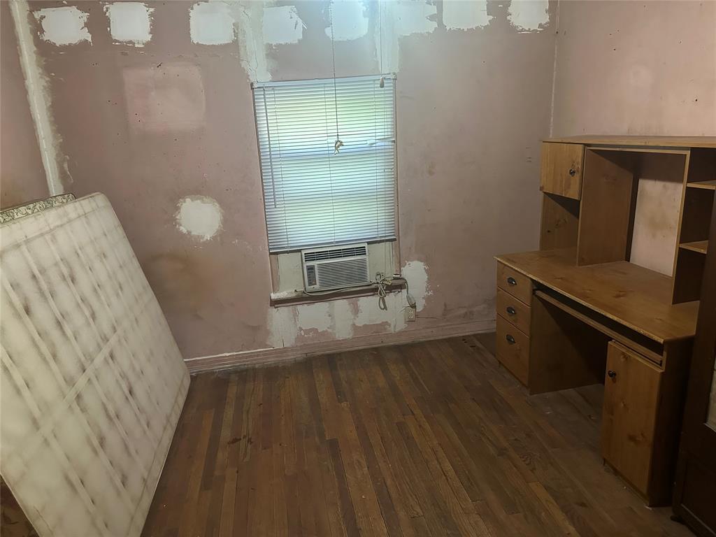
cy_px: 268
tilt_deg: -15.1
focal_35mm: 24
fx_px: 496
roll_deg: +2.7
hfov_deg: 71.6
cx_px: 358
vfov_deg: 56.8
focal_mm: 6.86
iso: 800
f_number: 1.78
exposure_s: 1/40
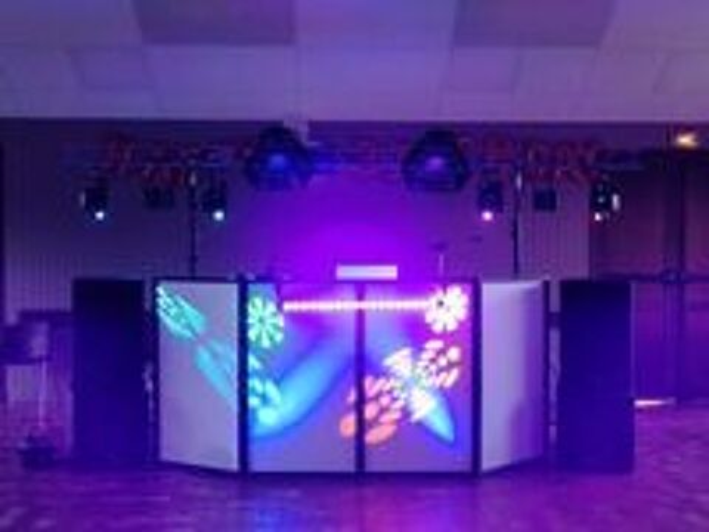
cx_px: 354
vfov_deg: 30.9
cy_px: 266
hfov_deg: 40.4
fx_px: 963
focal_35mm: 47
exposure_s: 1/24
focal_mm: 3.95
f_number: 1.8
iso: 320
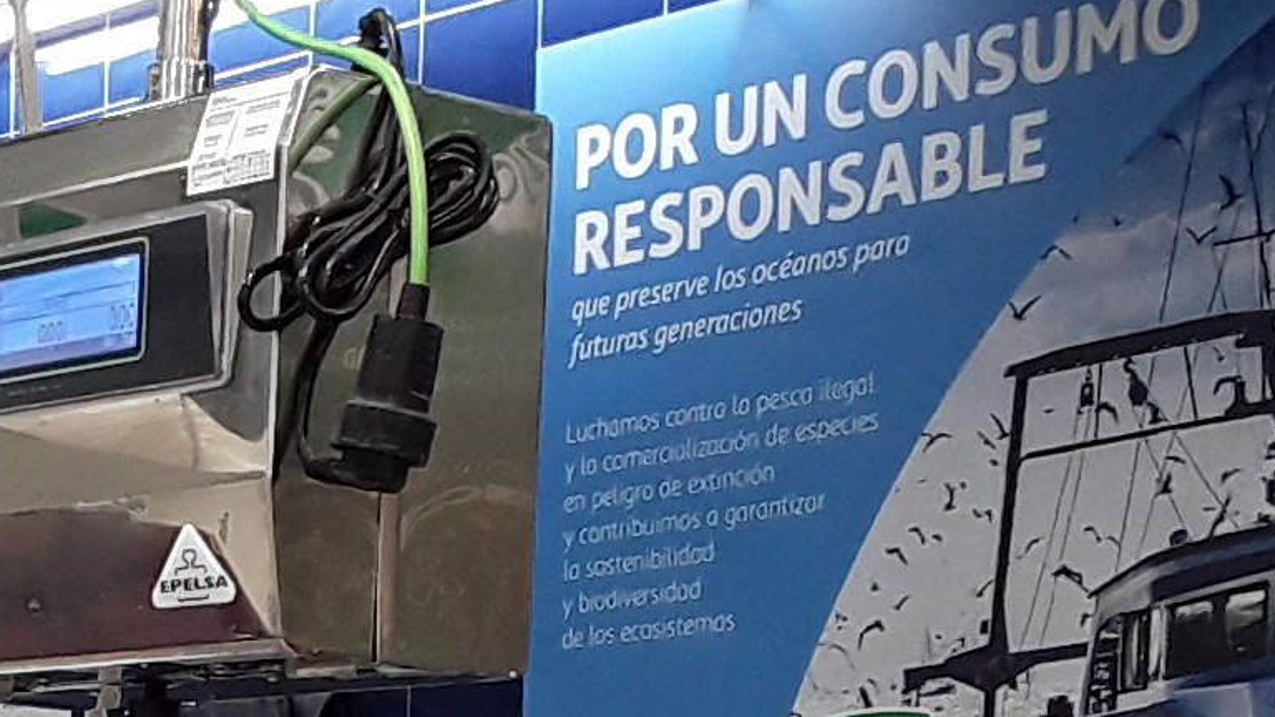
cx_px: -128
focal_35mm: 125
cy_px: 1077
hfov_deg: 16.6
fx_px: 4226
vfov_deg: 9.4
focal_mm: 2.91
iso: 64
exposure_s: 1/50
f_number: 1.9
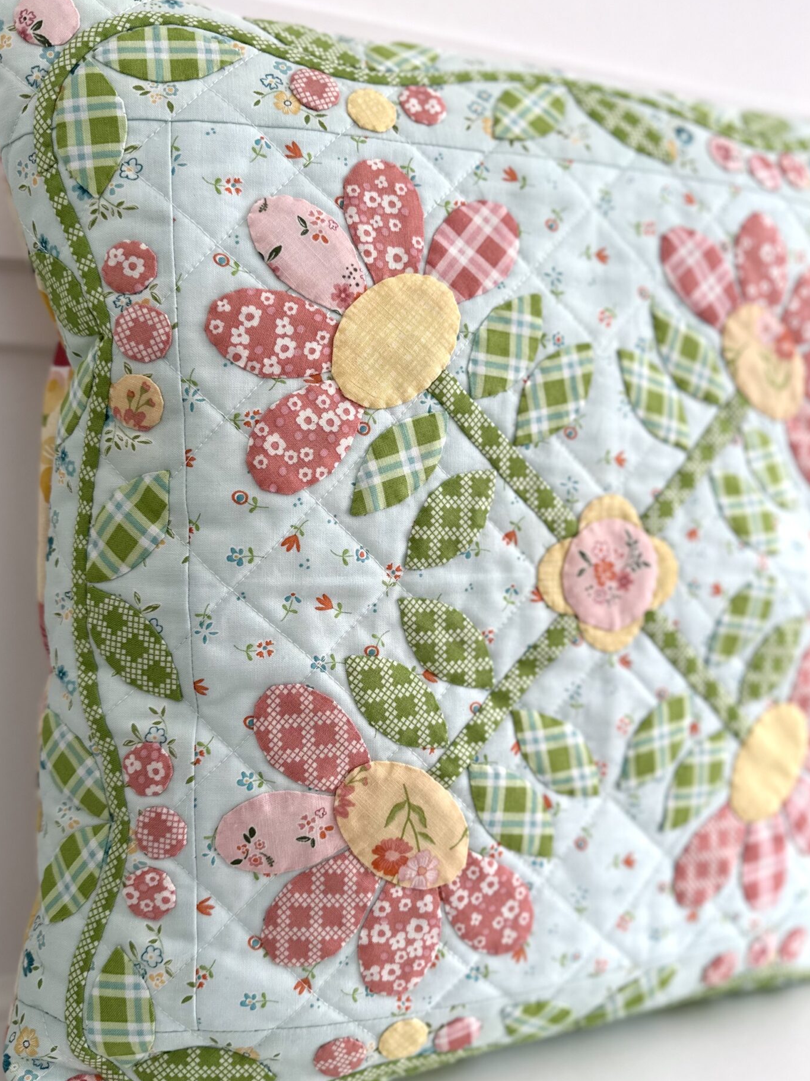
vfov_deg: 65.3
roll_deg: -1.4
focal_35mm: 27
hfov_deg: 51.4
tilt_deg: -5.7
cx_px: 405
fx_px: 842
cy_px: 564
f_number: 1.78
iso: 160
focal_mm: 6.86
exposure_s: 1/121
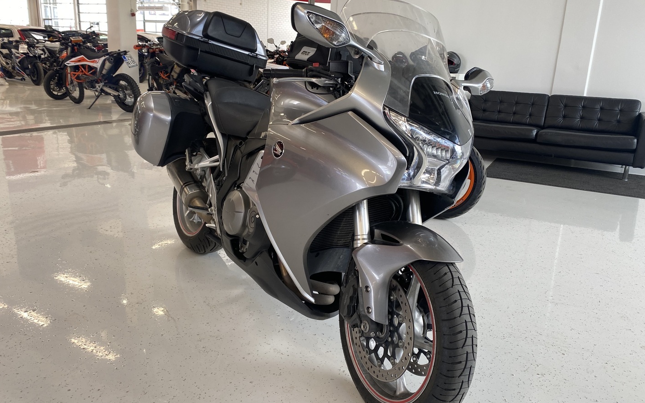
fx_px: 492
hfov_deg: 66.5
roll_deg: -2.9
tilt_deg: -13.5
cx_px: 324
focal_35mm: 28
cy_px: 196
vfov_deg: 44.5
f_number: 1.8
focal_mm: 4.25
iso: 64
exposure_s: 1/100
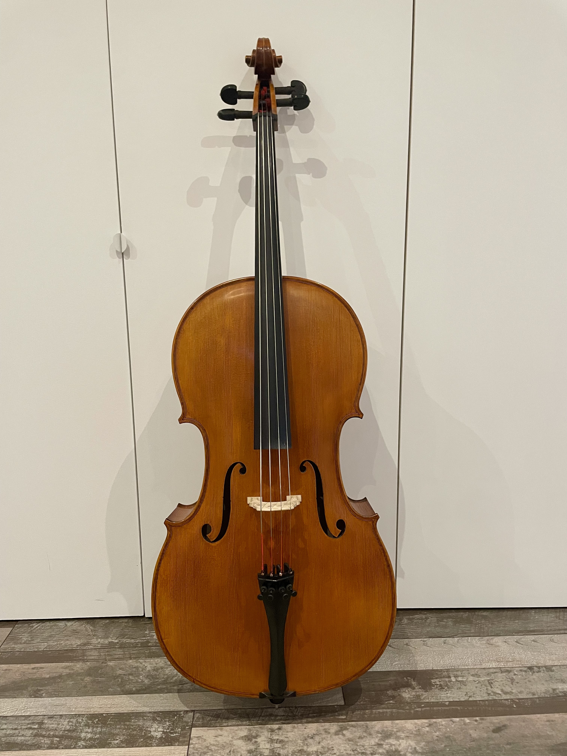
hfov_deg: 53.1
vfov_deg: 67.3
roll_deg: +1.2
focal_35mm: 26
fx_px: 568
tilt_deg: -10.4
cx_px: 284
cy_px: 378
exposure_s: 1/60
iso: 200
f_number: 1.6
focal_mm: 4.2
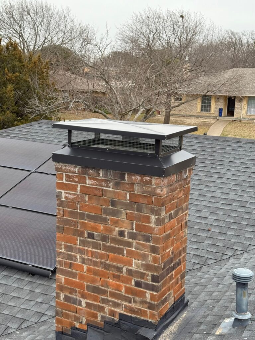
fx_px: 471
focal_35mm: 48
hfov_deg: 30.3
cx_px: 128
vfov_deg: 39.7
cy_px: 170
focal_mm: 6.76
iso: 100
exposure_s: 1/239
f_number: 1.78
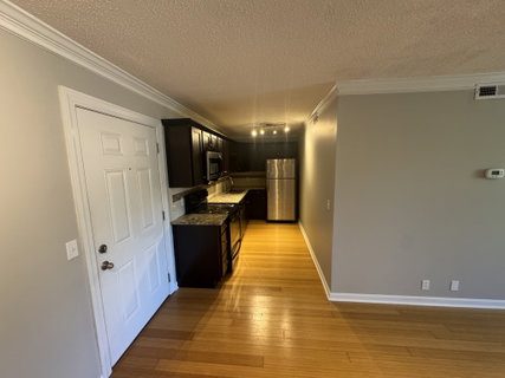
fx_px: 204
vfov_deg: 85.6
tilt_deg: -8.0
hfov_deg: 102.1
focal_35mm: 14
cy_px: 189
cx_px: 252
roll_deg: +0.8
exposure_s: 1/60
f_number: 2.2
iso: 400
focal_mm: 2.22
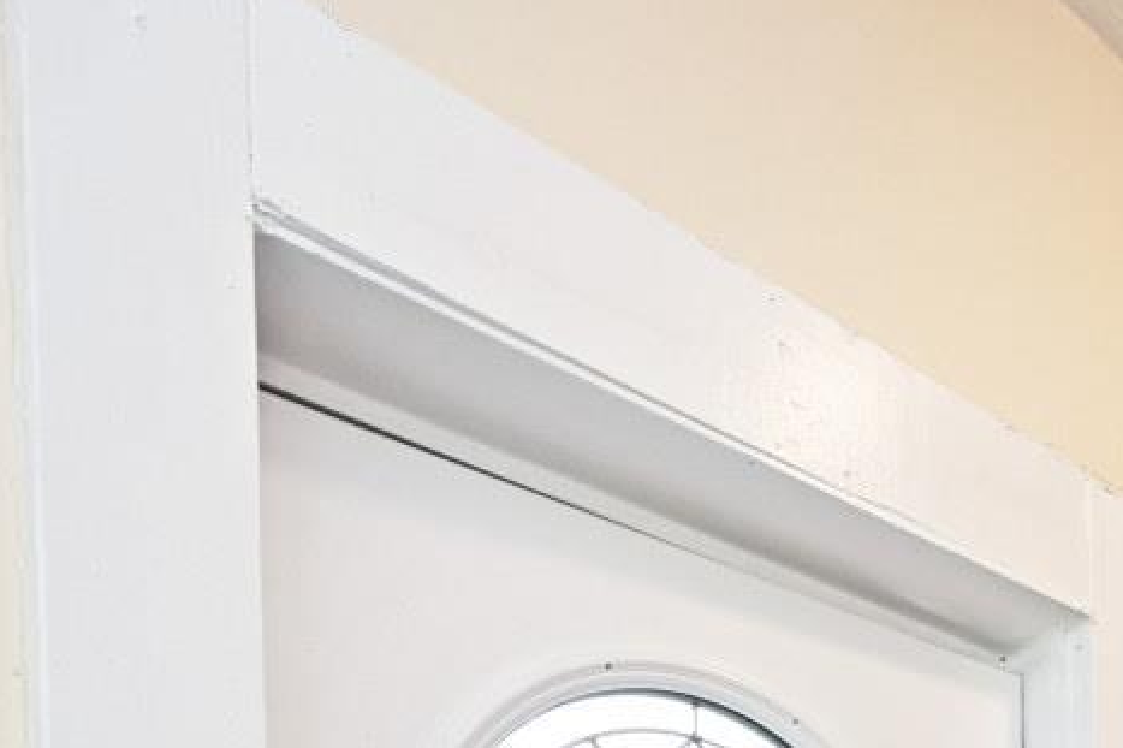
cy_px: 1183
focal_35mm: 45
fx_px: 1403
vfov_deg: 22.9
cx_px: 1354
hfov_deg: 34.6
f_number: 4
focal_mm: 14
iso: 250
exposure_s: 1/60
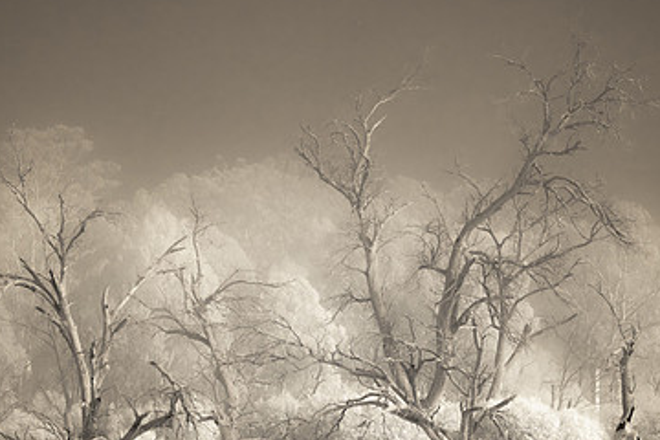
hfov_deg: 14.9
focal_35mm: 138
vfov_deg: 9.9
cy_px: 331
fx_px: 2530
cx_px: 348
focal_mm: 40
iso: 200
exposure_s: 1/100
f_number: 5.6
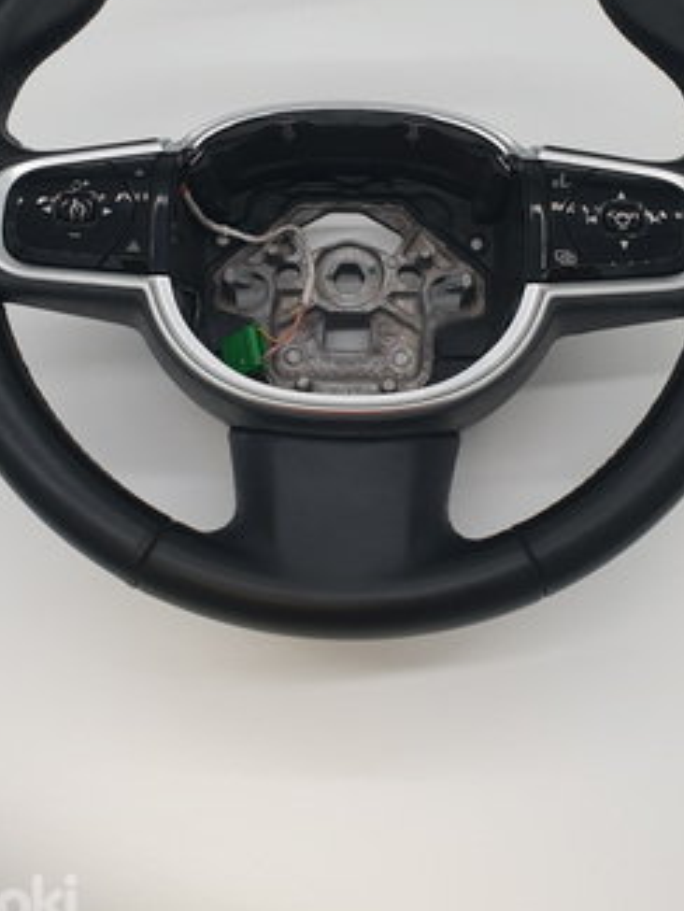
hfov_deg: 36.0
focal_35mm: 40
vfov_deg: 46.0
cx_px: 324
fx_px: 1053
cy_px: 297
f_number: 2.4
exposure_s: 1/50
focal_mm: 4.3
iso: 64
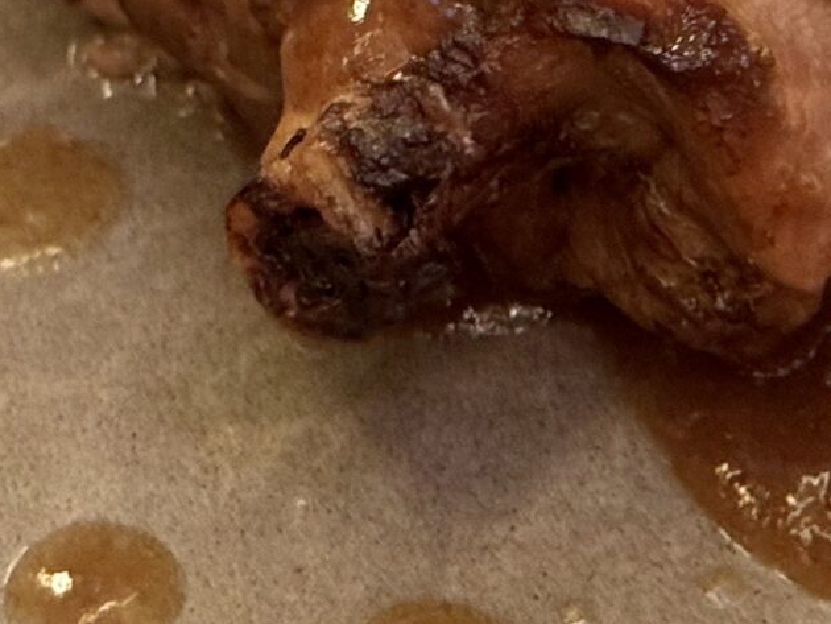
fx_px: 4683
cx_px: 720
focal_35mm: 195
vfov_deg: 7.6
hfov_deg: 10.1
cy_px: -112
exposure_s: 1/33
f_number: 1.78
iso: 400
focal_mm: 6.76
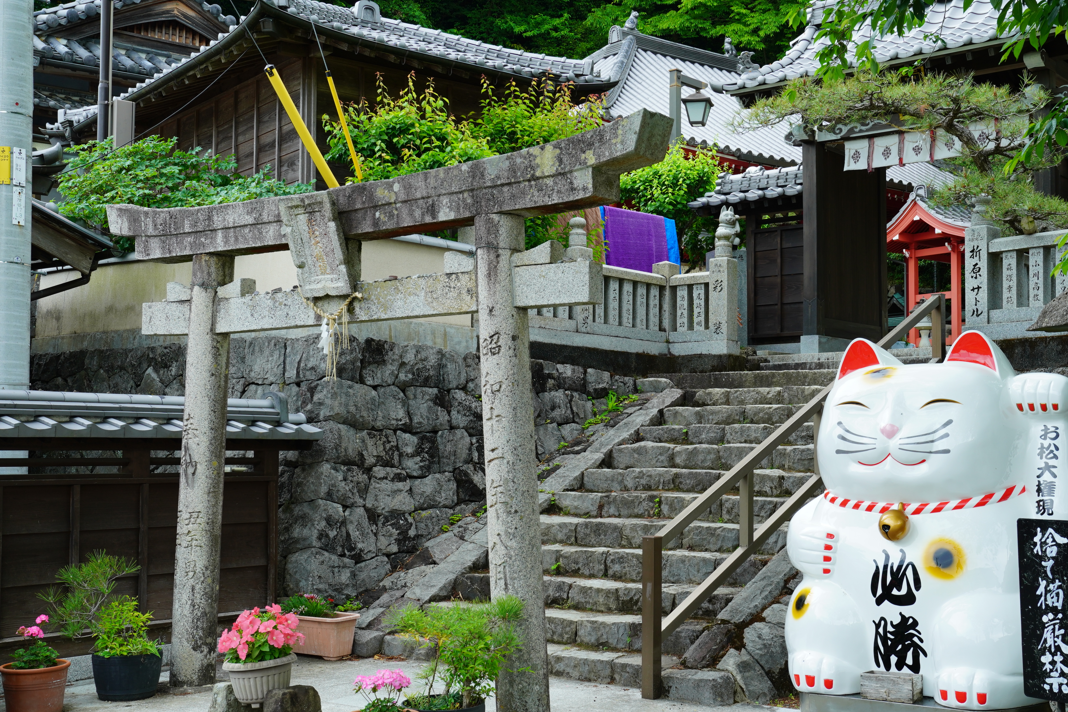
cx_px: 608
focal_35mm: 46
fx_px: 1365
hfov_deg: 42.6
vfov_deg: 29.2
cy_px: 389
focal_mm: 34
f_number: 8
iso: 250
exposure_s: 1/40
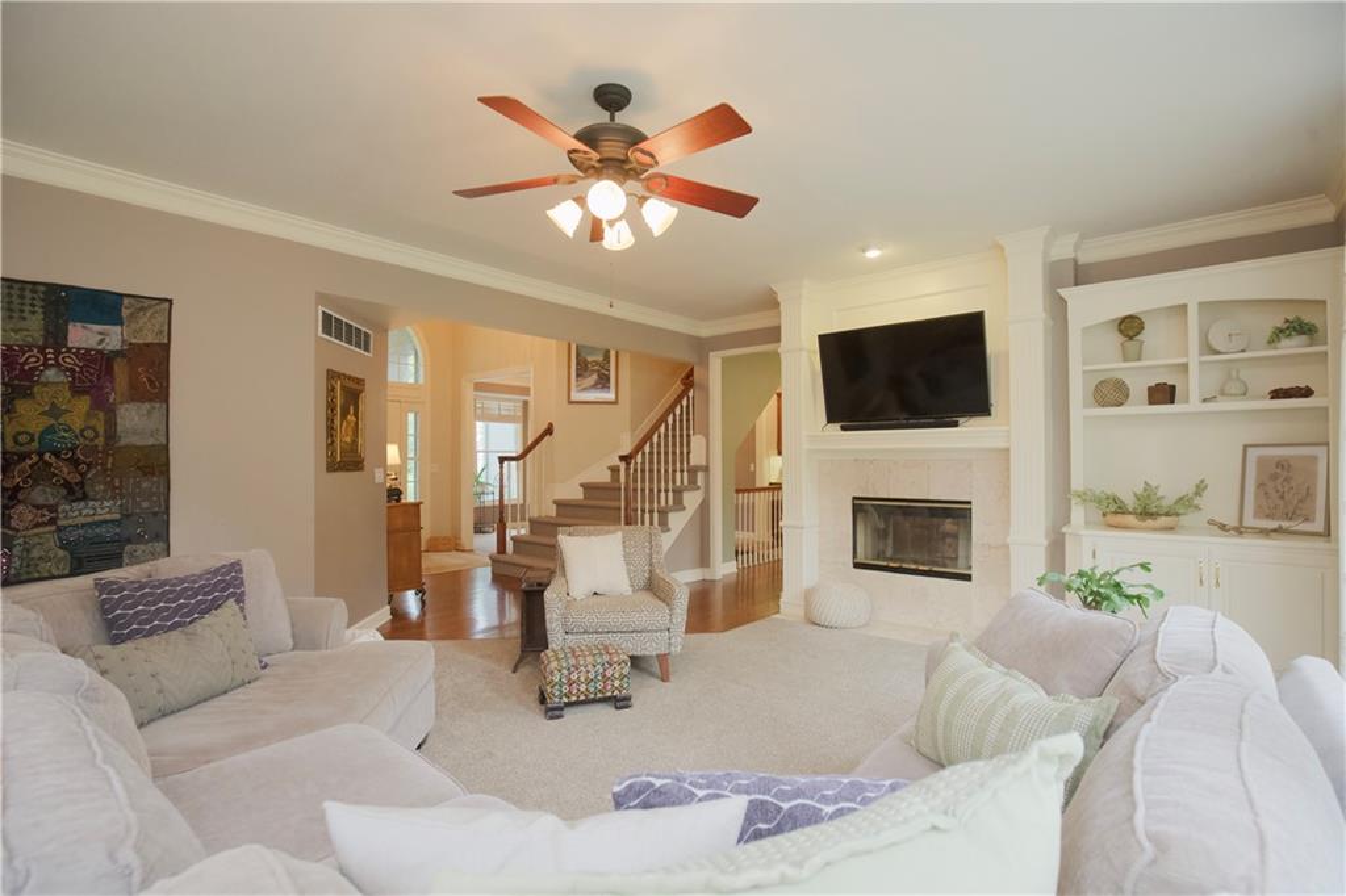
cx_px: 673
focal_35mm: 16
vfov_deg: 73.7
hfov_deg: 96.8
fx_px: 598
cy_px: 448
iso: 4000
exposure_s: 1/160
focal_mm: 16
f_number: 5.6
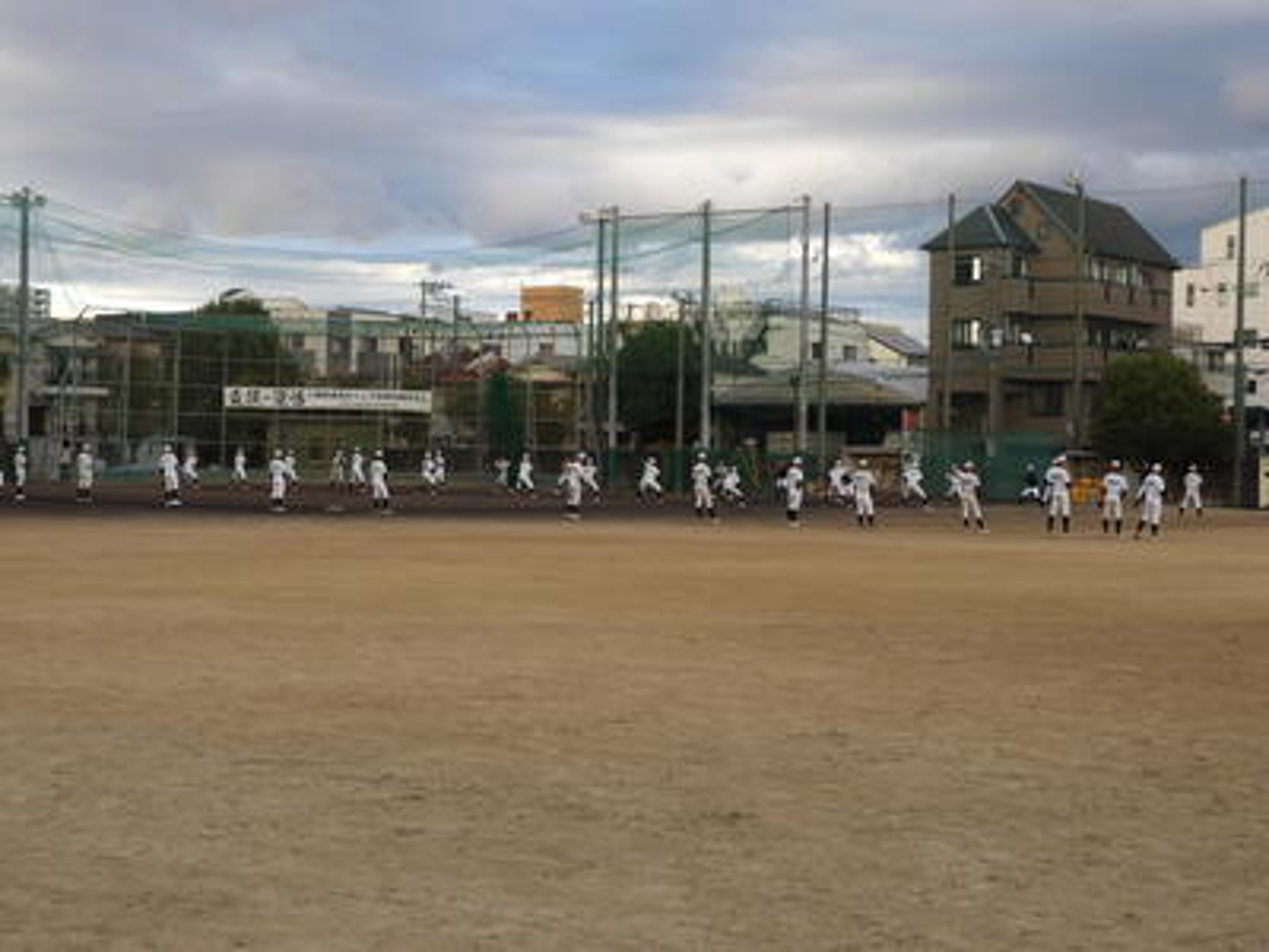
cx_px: 634
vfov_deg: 24.4
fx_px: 2200
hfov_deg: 32.2
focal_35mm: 60
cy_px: 476
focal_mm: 10.7
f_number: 4.2
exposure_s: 1/100
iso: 100
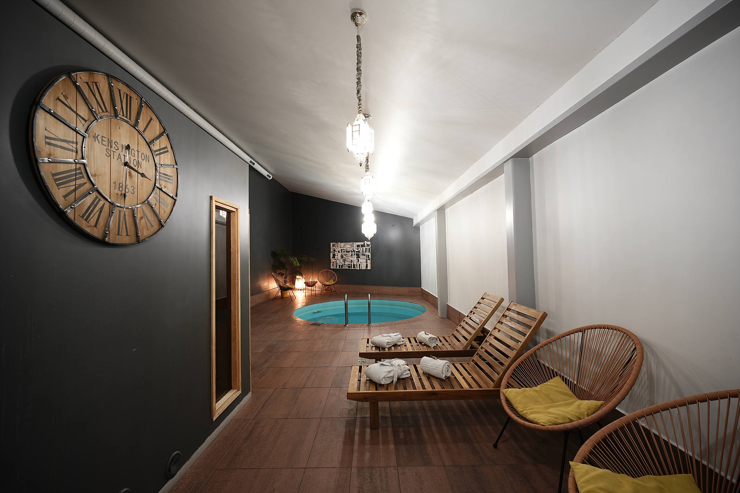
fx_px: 288
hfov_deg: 104.3
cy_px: 246
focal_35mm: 14
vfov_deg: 81.2
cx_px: 370
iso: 200
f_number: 5.6
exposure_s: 3.2
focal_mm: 14
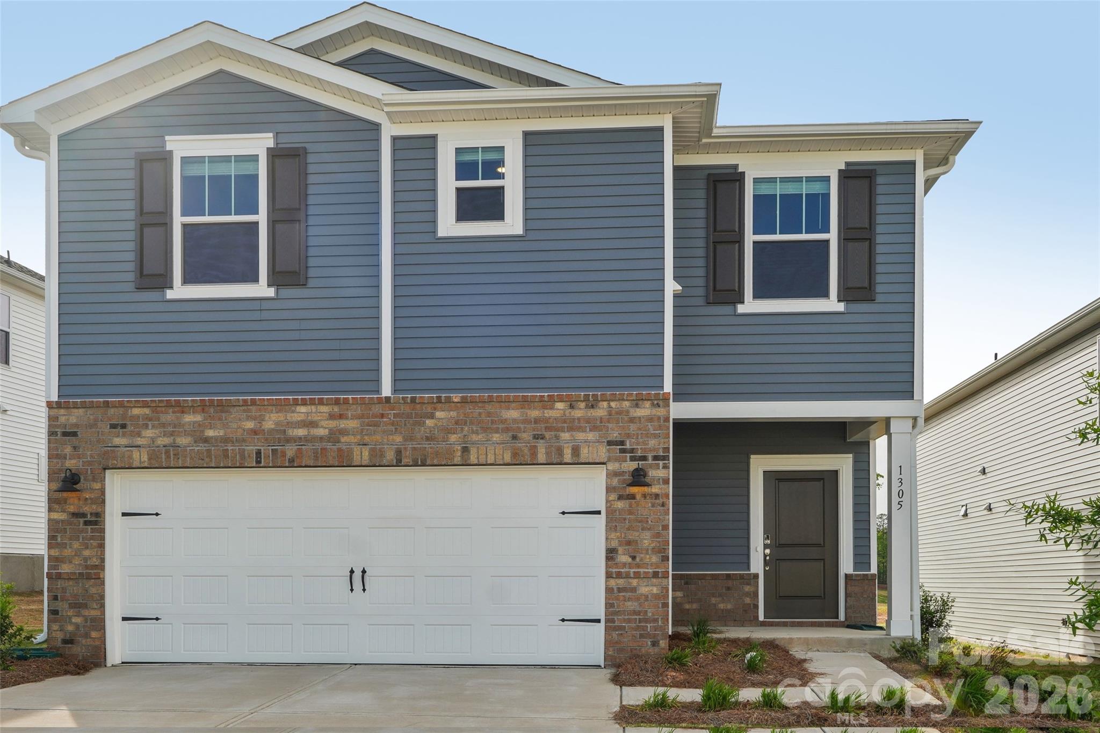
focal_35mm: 30
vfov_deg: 43.6
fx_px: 917
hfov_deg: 61.9
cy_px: 366
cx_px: 550
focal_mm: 20
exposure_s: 1/60
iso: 100
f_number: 8
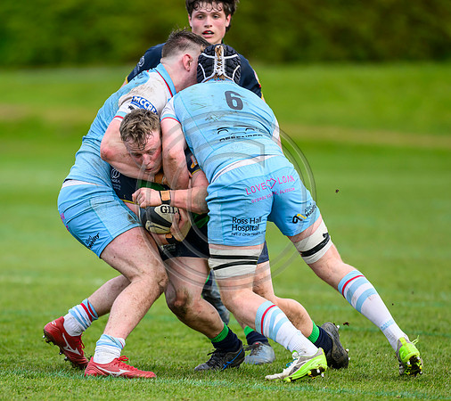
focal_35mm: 562
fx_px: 7843
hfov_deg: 3.3
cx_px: 189
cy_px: 231
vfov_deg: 2.9
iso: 500
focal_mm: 400
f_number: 3.2
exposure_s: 1/2500
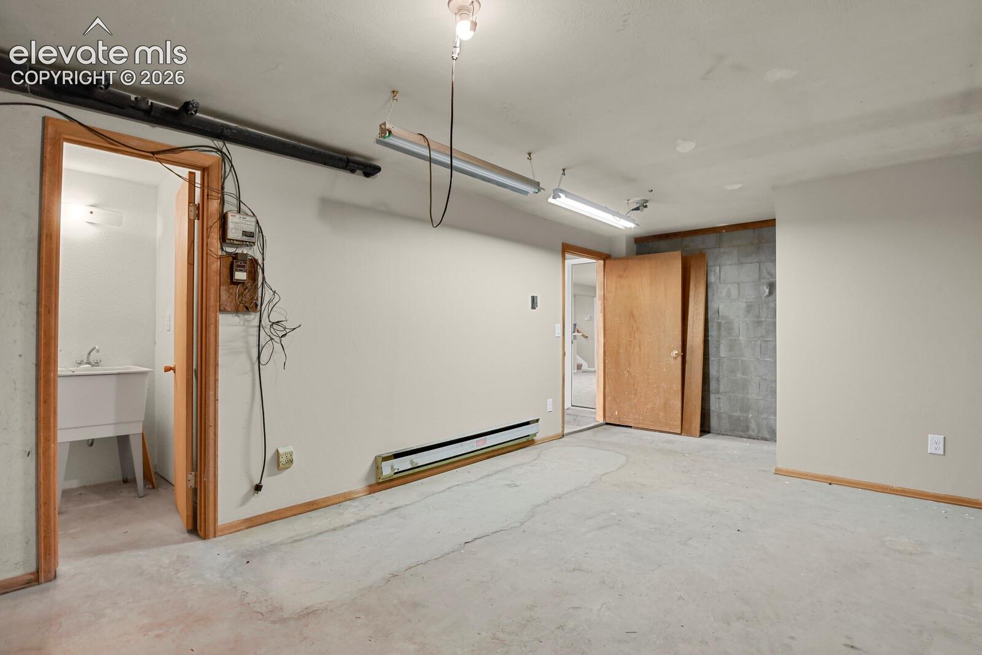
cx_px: 491
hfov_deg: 93.3
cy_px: 328
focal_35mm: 17
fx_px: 464
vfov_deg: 70.4
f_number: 8
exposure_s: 1/20
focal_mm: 17
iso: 12800
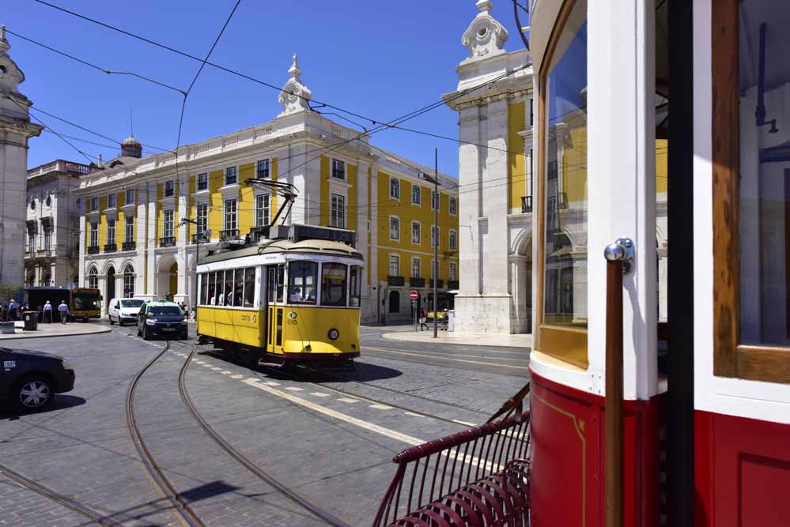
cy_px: 264
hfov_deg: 73.7
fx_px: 527
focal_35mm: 24
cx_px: 395
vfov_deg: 53.2
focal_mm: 24
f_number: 16
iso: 1250
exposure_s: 1/1000
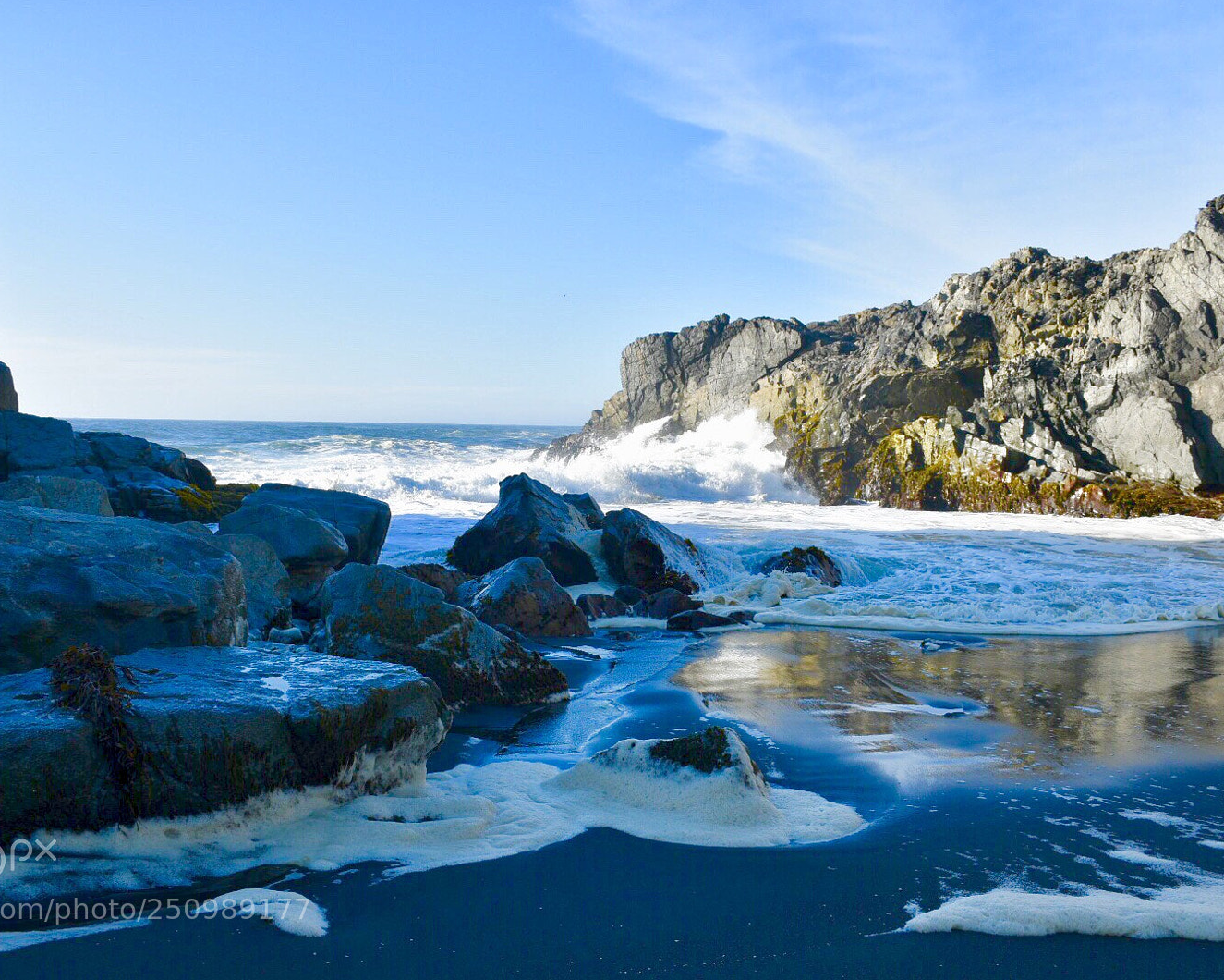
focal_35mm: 34
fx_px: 1232
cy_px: 489
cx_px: 566
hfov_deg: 52.8
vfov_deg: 43.4
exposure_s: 1/250
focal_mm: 20
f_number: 7.1
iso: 100
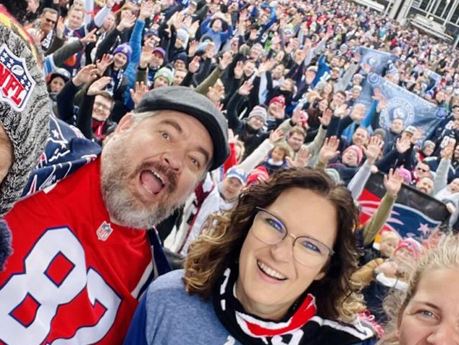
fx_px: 769
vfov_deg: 25.2
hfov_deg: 33.2
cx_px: 242
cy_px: 215
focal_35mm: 58
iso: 50
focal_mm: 2.71
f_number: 2.2
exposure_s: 1/118
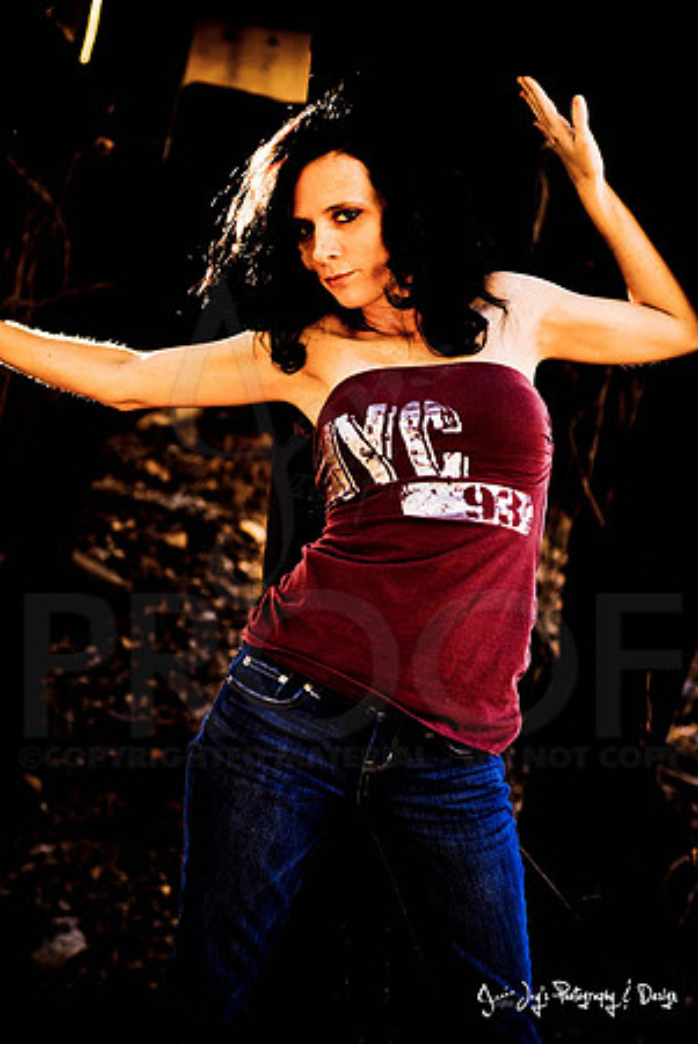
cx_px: 349
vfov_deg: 27.0
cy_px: 522
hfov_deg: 18.2
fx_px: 2176
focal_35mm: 75
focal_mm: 50
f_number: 3.2
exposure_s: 1/200
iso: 100
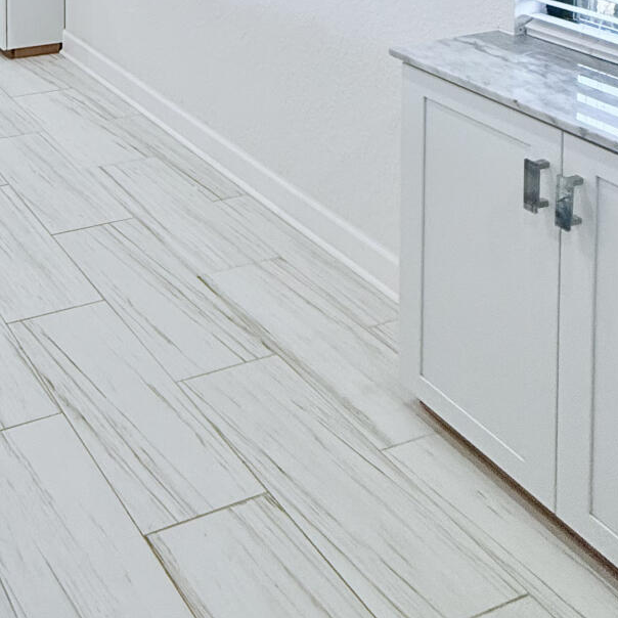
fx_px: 828
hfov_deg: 33.3
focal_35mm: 41
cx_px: -125
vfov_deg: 30.1
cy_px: -232
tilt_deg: -1.0
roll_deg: +0.1
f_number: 2.2
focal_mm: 2.22
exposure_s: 1/120
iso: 160
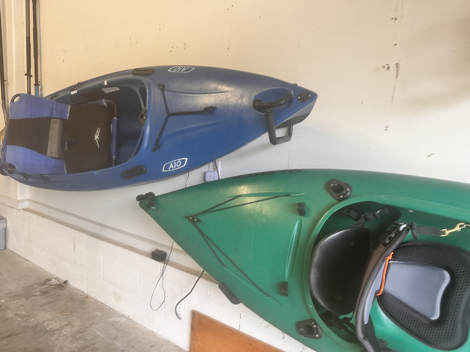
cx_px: 235
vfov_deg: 56.8
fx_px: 326
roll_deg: -3.9
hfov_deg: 71.6
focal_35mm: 24
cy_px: 176
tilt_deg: -5.4
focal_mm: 6.86
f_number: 1.78
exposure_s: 1/120
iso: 160
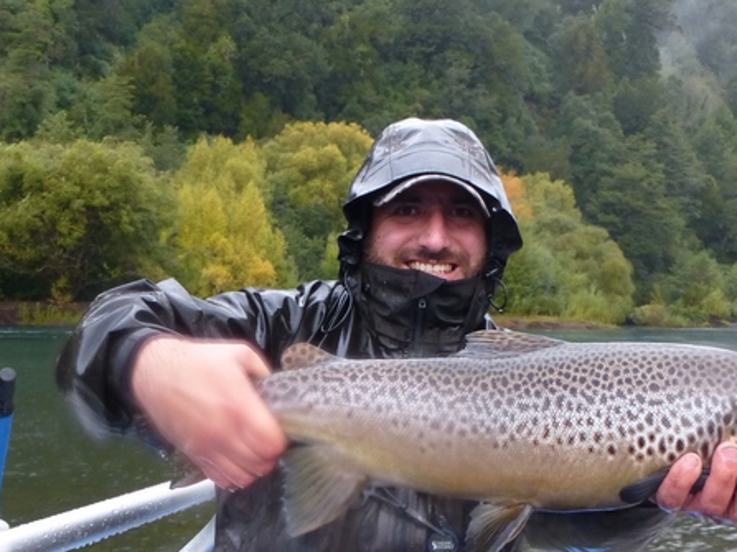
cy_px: 358
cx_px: 406
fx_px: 915
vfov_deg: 33.4
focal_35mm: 43
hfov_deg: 43.8
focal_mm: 4.3
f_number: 3.3
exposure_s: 1/30
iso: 400
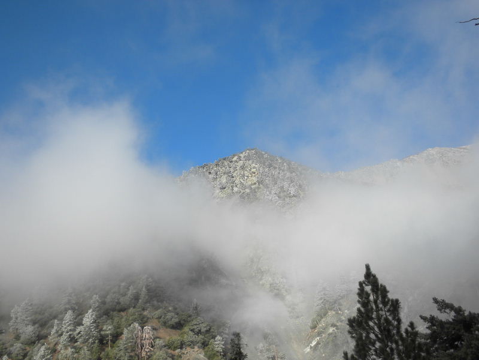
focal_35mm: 37
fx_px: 512
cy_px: 180
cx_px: 240
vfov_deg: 38.7
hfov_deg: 50.1
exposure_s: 1/89.3
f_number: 10
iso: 64
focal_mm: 6.6
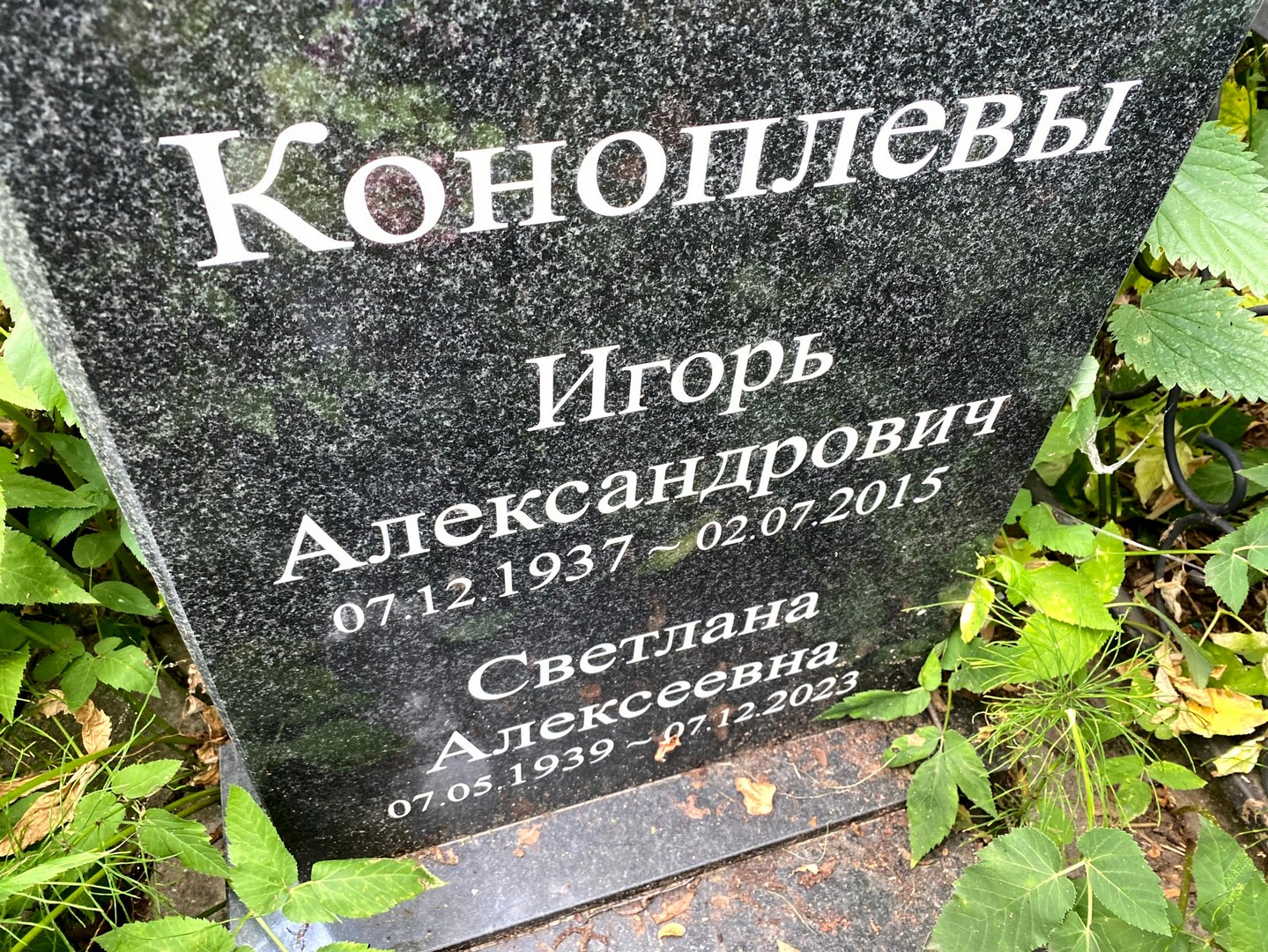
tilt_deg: -49.9
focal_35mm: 26
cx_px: 634
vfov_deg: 53.1
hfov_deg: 67.3
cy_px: 476
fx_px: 953
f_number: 1.8
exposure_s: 1/107
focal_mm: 4.25
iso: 125
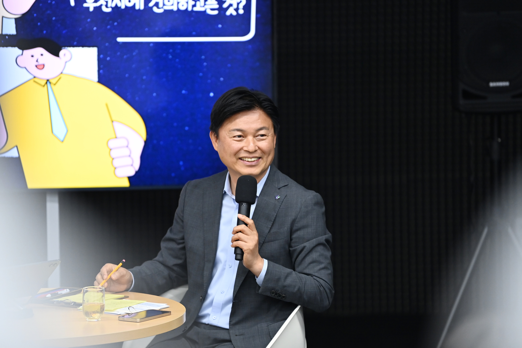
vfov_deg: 6.9
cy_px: 174
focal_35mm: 200
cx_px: 261
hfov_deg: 10.3
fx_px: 2900
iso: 2500
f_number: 2.8
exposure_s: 1/320
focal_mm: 200
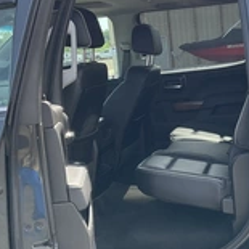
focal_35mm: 66
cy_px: 148
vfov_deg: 26.1
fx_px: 537
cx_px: 190
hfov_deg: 25.8
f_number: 1.8
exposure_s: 1/241
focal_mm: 3
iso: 20
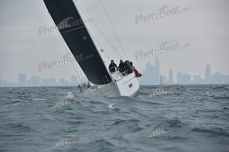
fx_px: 1272
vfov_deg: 6.9
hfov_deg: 10.3
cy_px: 76
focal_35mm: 200
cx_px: 114
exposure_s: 1/800
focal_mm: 200
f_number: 8
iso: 250
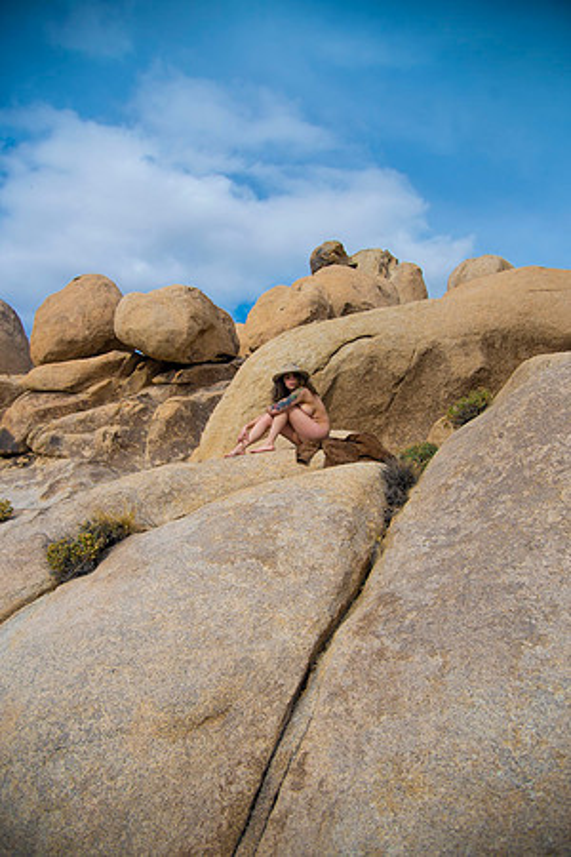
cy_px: 428
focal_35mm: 24
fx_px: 571
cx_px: 286
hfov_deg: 53.1
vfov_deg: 73.7
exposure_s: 1/1600
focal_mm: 24
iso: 100
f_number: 4
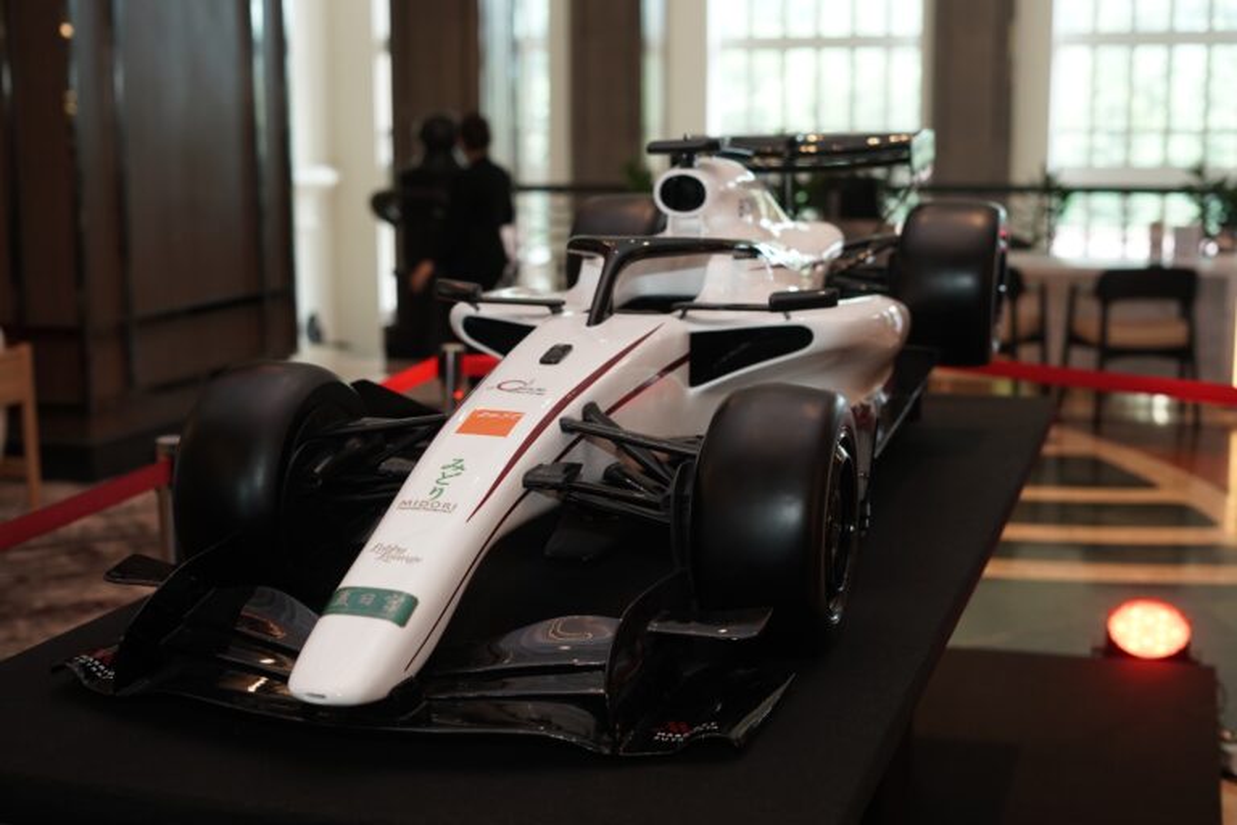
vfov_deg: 27.0
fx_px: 1718
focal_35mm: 50
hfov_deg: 39.6
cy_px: 412
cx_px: 618
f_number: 3.2
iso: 1250
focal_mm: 50
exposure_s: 1/250
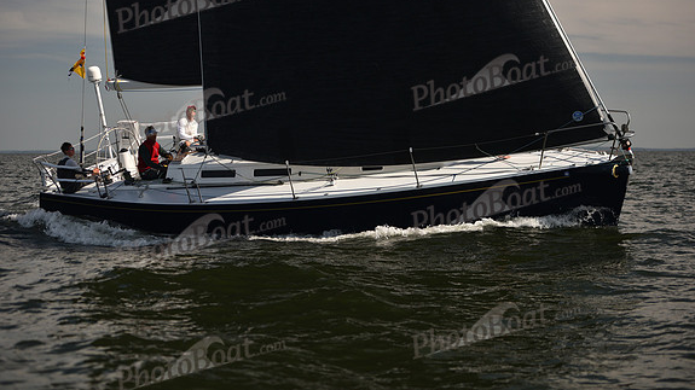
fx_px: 1363
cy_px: 159
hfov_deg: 28.6
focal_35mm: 74
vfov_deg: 16.3
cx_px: 349
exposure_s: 1/3200
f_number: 2.8
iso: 250
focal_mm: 70
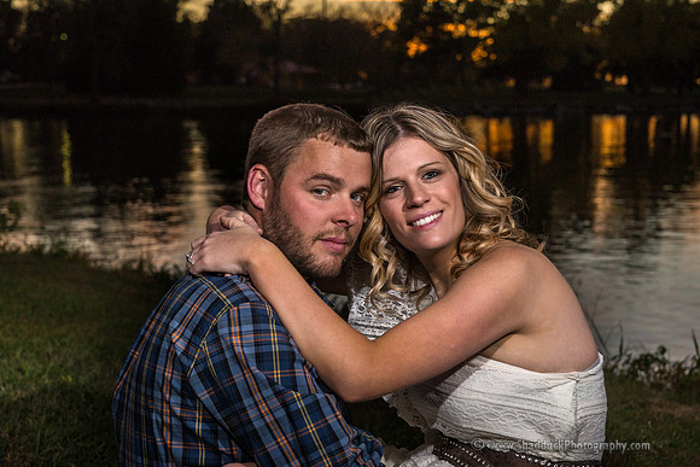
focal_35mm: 70
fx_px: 1361
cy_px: 234
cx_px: 350
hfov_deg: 28.8
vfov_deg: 19.5
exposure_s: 1/320
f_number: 6.3
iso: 640
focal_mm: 70
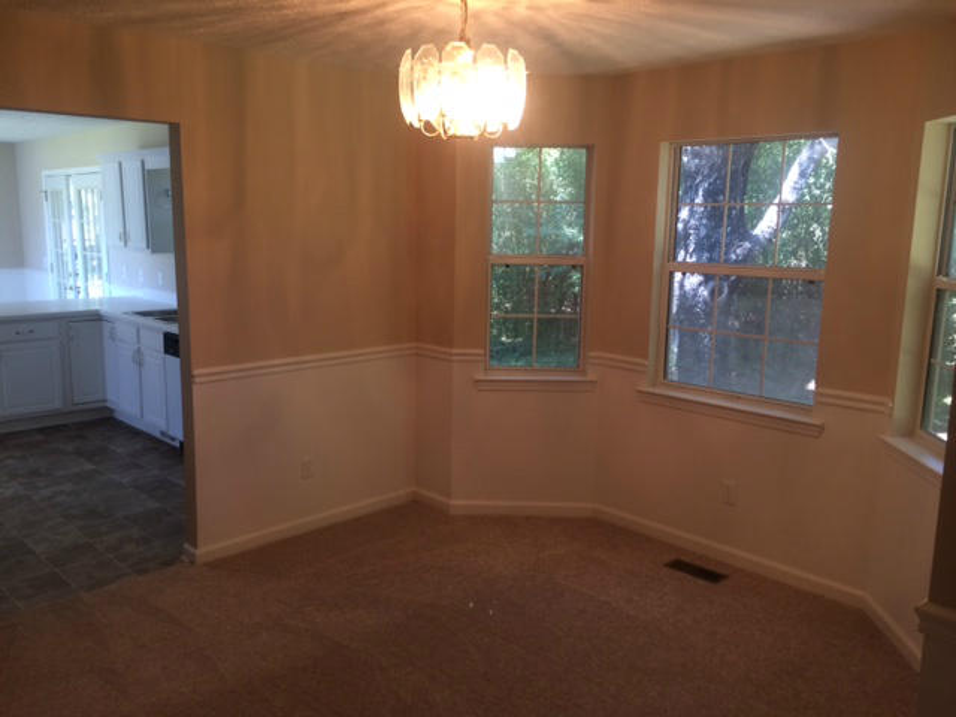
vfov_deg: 48.2
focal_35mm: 29
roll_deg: -0.2
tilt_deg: -9.4
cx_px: 478
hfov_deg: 61.7
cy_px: 358
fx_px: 801
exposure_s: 1/30
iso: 64
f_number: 2.2
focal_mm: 4.15
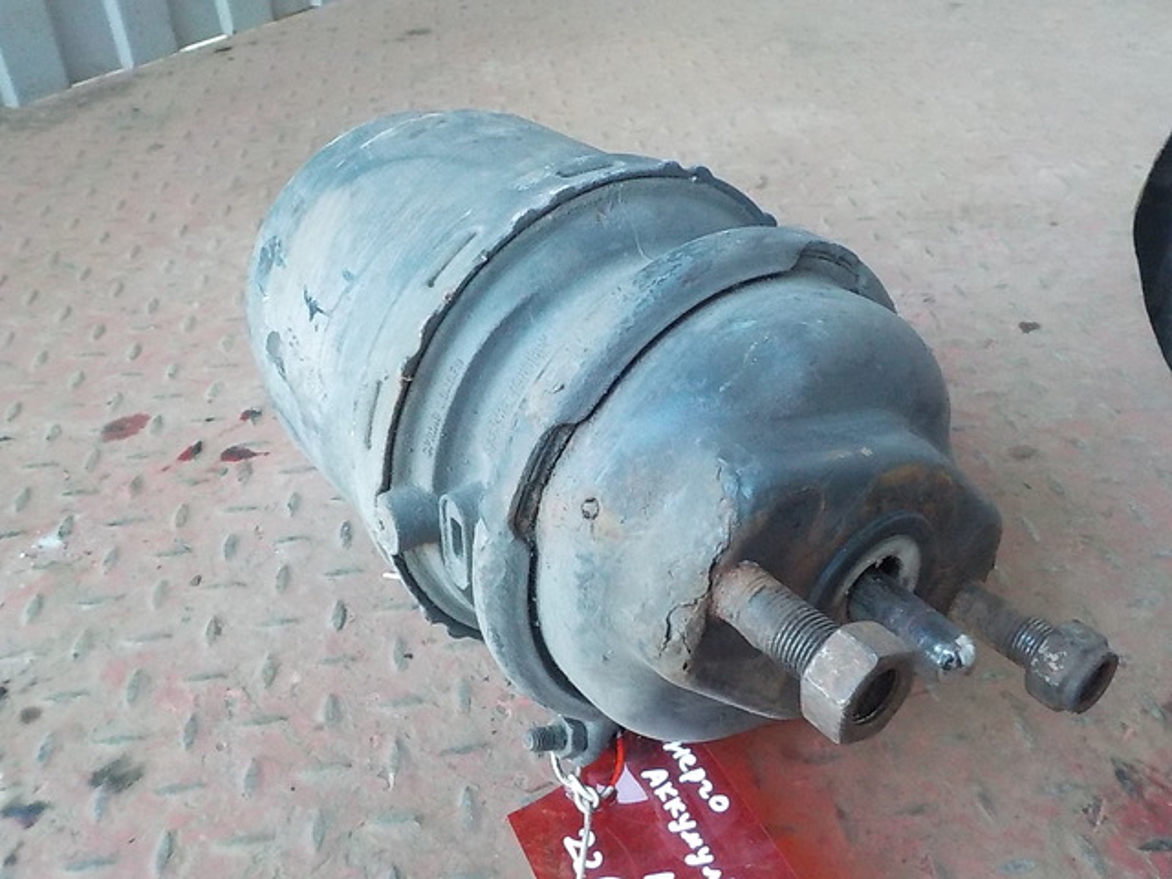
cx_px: 586
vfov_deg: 46.8
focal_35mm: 30
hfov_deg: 60.0
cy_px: 440
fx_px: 1016
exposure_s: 1/40
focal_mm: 4.1
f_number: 3.3
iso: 800
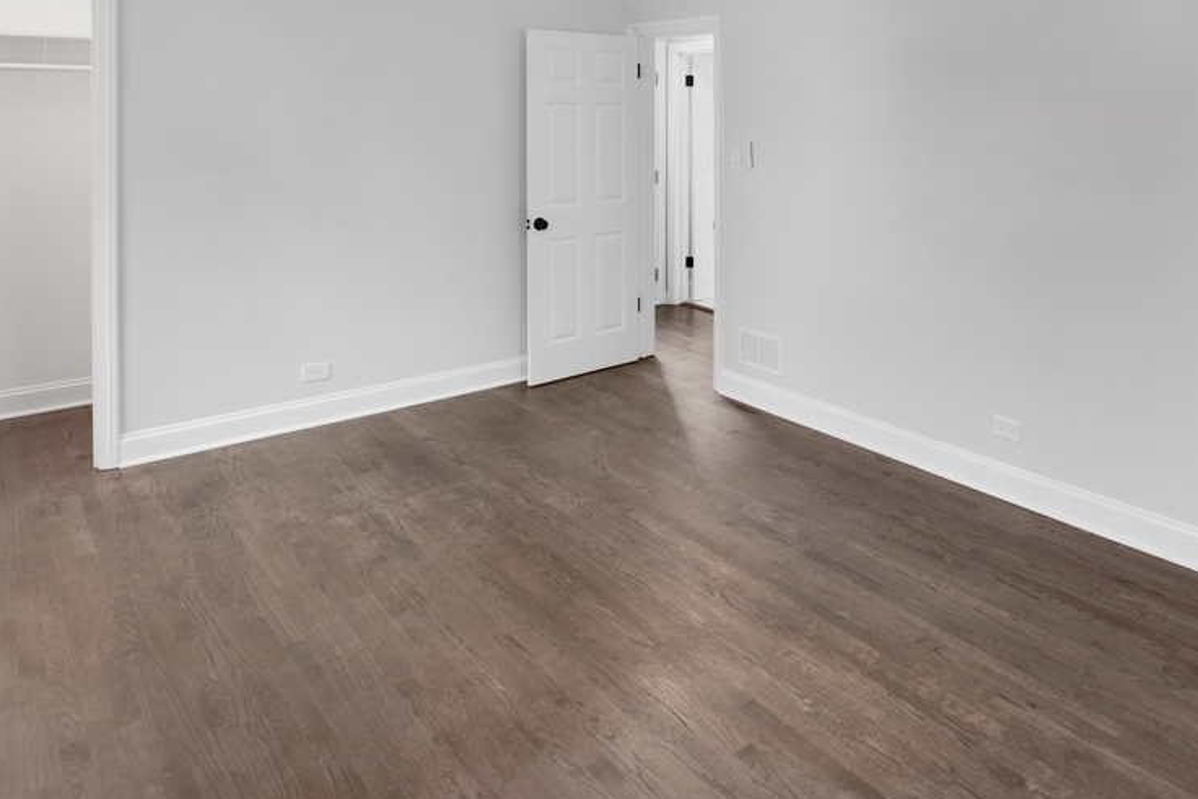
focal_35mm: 22
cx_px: 719
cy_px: 311
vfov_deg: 56.7
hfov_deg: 77.7
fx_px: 732
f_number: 9
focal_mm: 10
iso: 400
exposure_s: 1/10
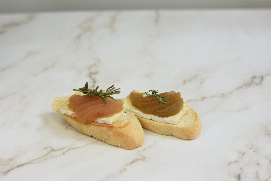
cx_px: 136
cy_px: 90
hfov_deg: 27.0
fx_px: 565
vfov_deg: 18.2
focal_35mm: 75
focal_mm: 50
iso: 320
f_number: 2.8
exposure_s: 1/250
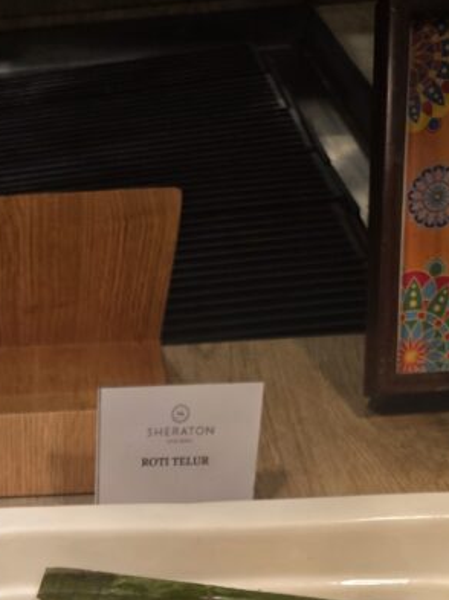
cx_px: -72
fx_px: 1039
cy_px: 753
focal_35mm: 60
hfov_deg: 22.7
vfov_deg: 27.6
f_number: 1.4
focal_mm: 6.5
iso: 10
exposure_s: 1/100
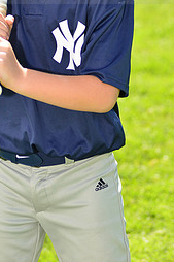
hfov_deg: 5.2
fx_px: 1924
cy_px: -29
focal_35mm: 265
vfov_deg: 7.7
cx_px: 48
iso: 100
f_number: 5
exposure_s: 1/250
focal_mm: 116
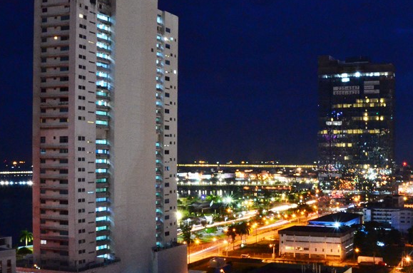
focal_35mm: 46
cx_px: 309
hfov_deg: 41.6
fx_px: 526
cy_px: 156
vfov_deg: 29.1
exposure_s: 4
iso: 2000
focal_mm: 18
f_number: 22
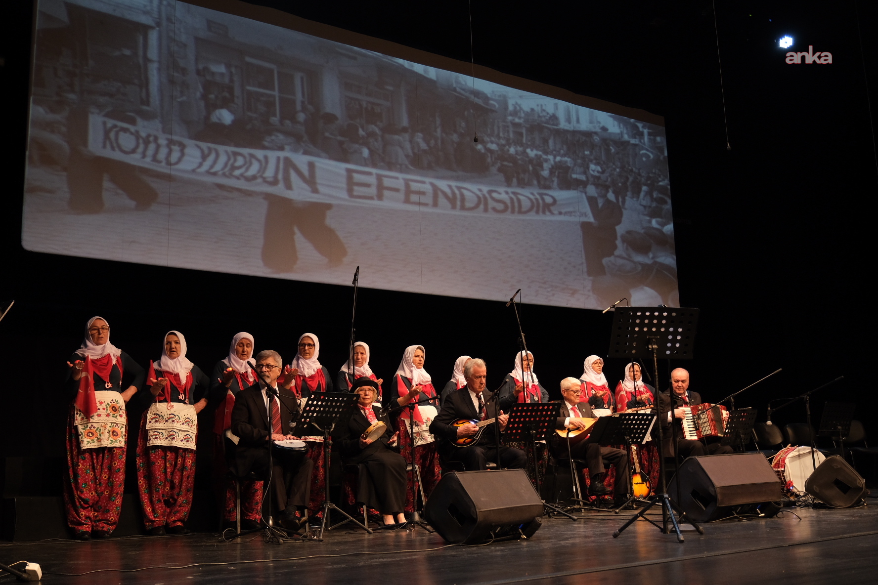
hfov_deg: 53.1
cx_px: 439
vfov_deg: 36.9
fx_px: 878
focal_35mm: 36
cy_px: 292
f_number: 2.8
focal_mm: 24.2
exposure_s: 1/125
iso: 1000
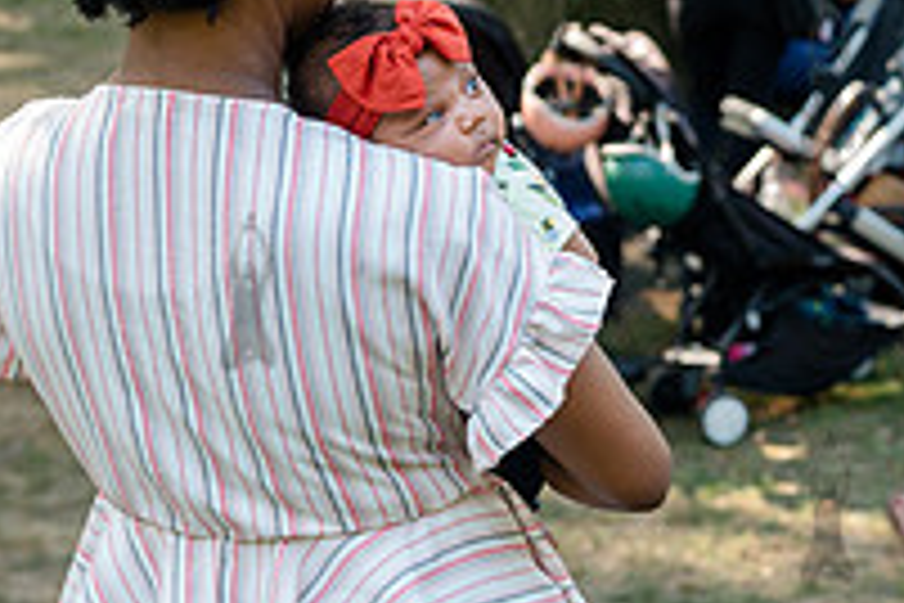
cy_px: 73
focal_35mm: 168
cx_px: 853
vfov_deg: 8.1
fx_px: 4218
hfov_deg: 12.1
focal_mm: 56
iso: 1000
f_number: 4.5
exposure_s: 1/200
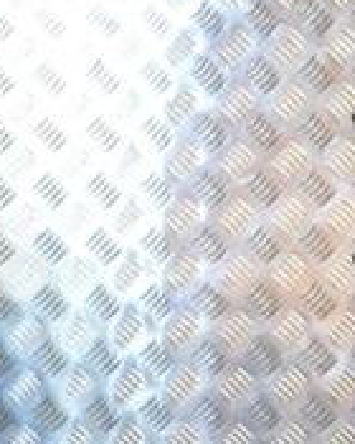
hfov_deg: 12.0
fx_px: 1523
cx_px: 685
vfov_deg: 16.1
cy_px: 480
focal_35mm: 116
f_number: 6.3
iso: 3200
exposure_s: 1/160
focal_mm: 24
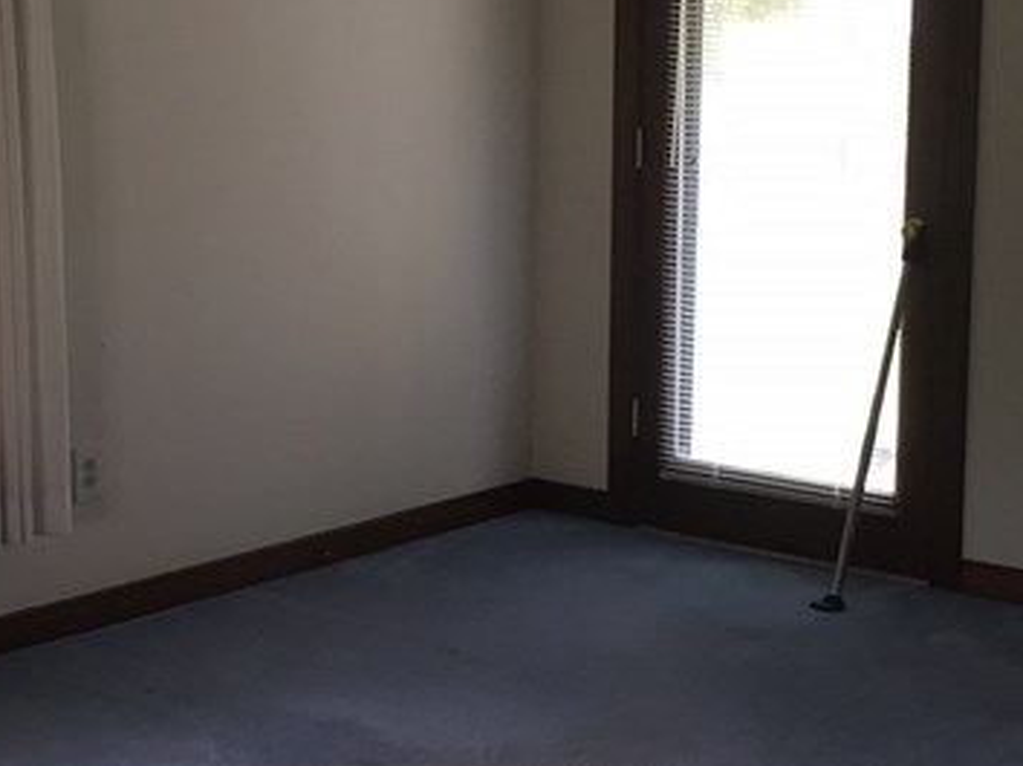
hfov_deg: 23.3
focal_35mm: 84
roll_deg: +0.3
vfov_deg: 17.5
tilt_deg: -7.7
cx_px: 471
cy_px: 324
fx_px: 2481
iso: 32
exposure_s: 1/30
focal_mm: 4.15
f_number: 2.2
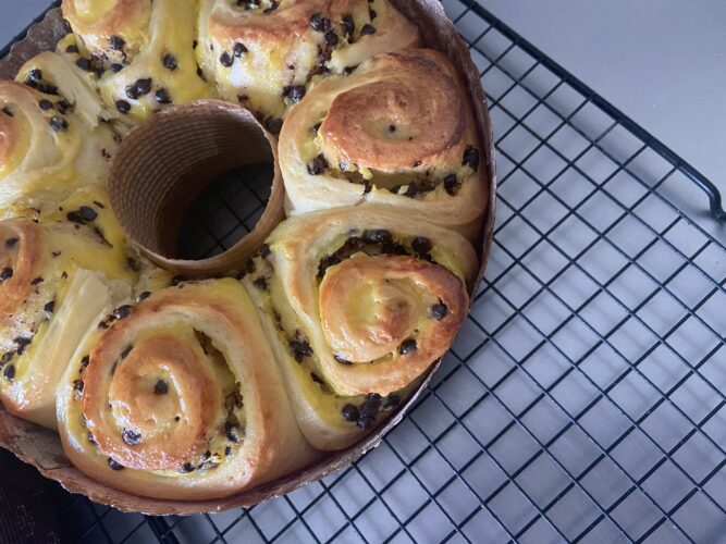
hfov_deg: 67.3
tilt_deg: -71.4
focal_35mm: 26
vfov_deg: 53.0
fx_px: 545
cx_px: 363
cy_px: 272
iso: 250
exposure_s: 1/60
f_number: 1.8
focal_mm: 4.25
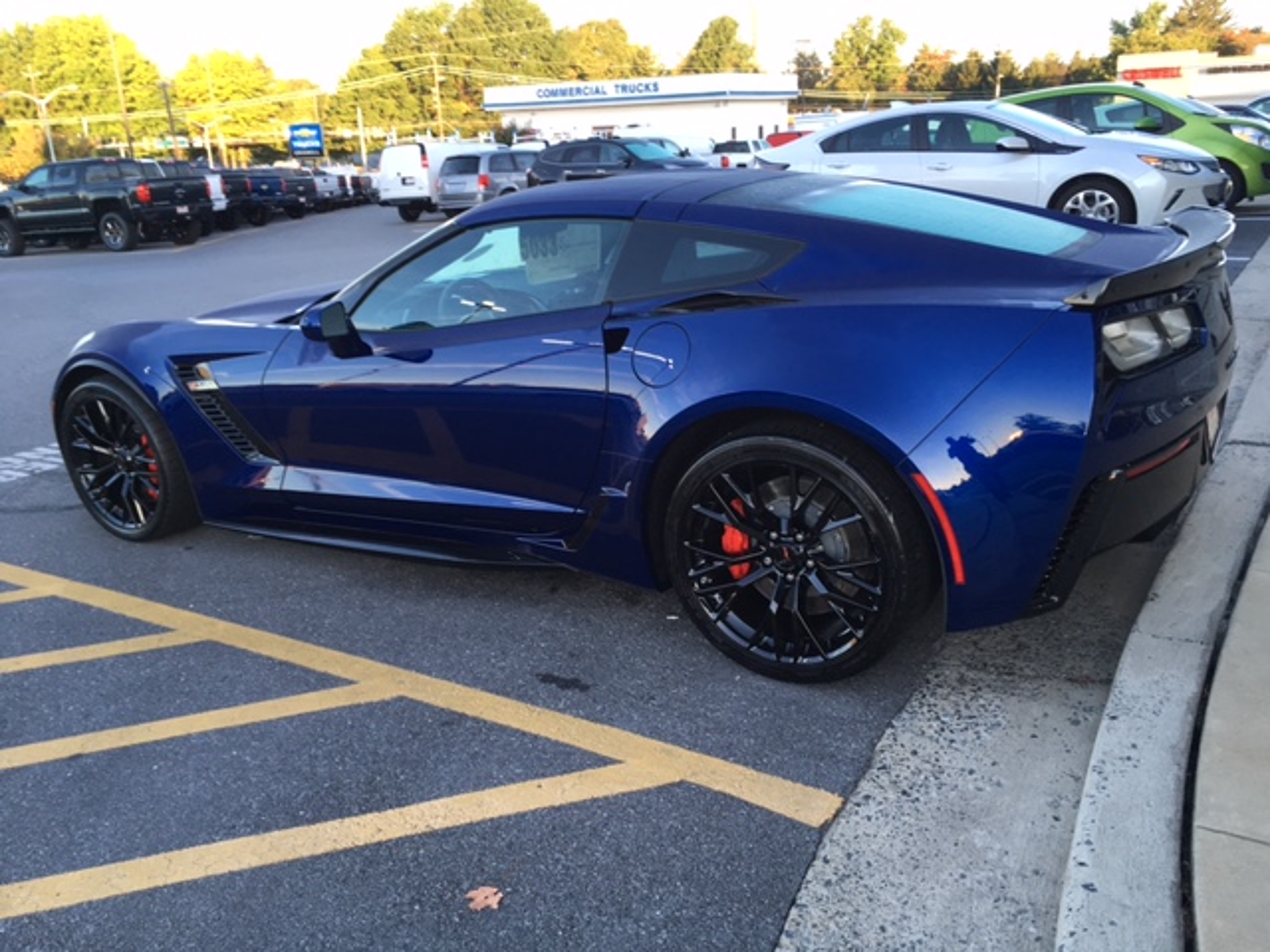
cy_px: 476
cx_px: 635
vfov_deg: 48.2
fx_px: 1064
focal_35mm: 29
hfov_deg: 61.7
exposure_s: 1/120
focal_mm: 4.15
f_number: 2.2
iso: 40
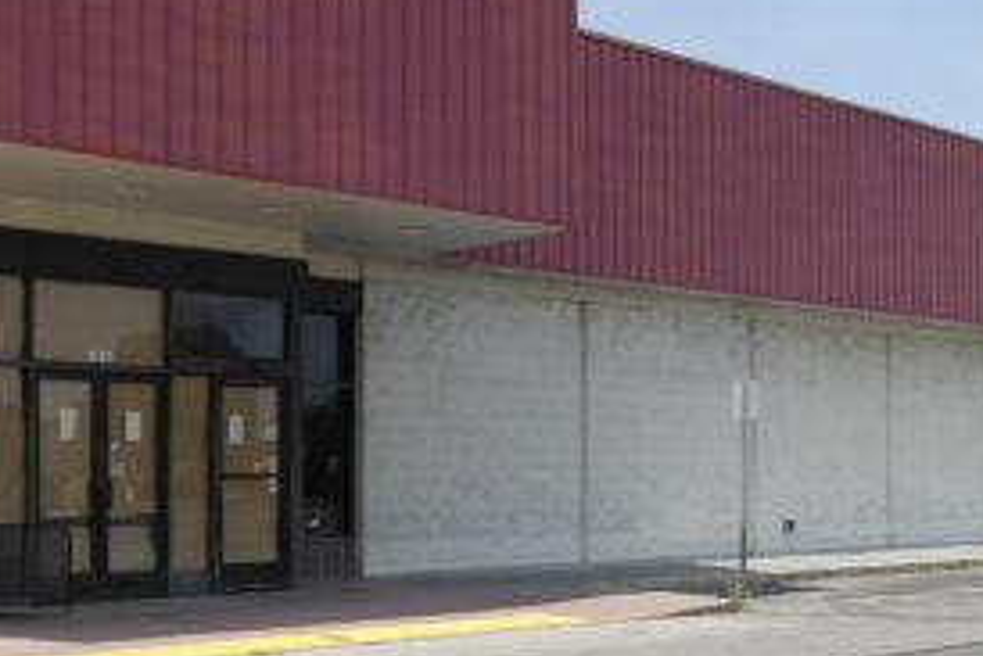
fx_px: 2295
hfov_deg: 24.0
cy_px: 409
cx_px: 283
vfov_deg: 16.3
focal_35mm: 84
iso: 100
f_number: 7.1
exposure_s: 1/320
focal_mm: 20
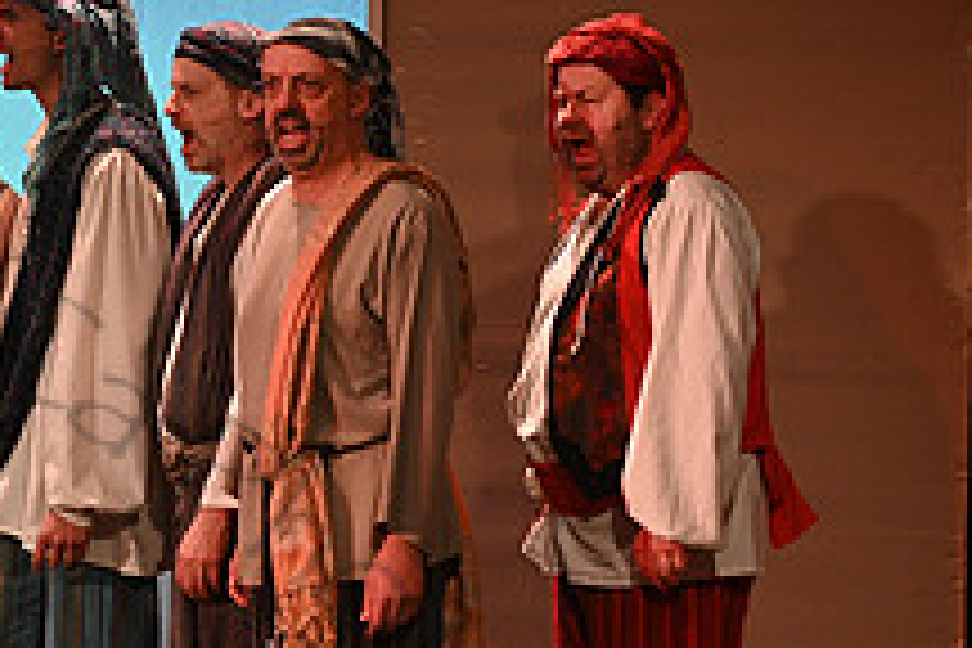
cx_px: 162
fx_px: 5076
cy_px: 430
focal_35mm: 188
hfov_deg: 10.9
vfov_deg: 7.3
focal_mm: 70
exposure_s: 1/80
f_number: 2.8
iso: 640
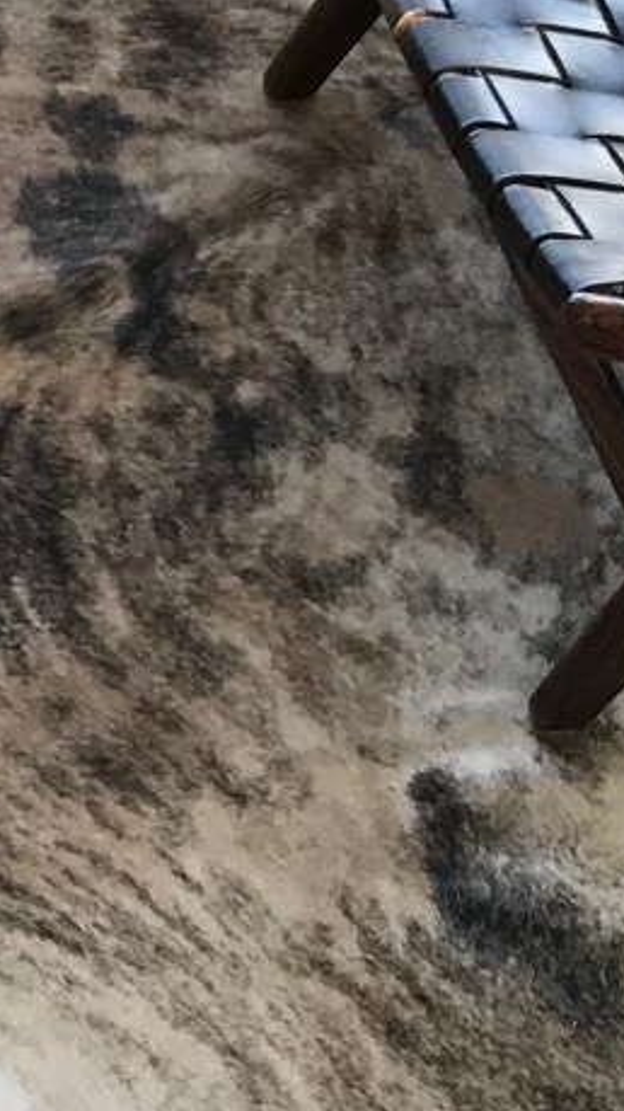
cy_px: -576
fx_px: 3944
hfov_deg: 8.7
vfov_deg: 14.8
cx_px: -505
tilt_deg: -33.1
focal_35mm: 134
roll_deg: +1.3
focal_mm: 3.99
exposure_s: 1/100
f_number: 1.8
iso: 32
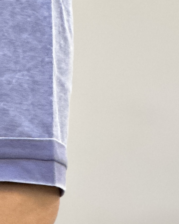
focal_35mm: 334
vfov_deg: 5.8
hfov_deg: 4.6
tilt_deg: -1.0
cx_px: -103
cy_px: -3
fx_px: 2211
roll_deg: -2.2
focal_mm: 9
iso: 200
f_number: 2.8
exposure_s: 1/100
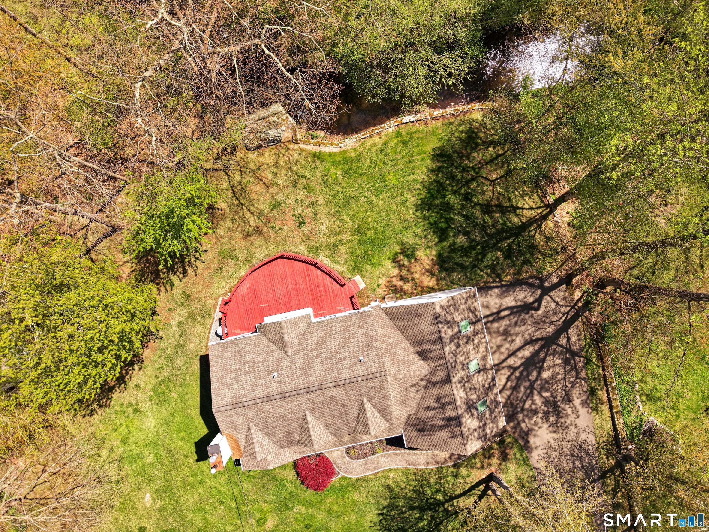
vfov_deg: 56.8
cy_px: 266
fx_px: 492
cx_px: 354
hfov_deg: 71.6
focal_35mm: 24
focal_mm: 8.7
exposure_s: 1/1000
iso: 120
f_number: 1.8
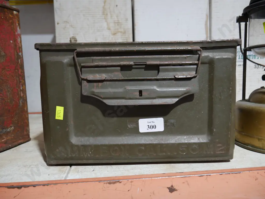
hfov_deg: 59.9
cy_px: 100
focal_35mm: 30
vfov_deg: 46.8
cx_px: 132
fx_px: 230
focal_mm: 15
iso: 500
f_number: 3.6
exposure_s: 1/60
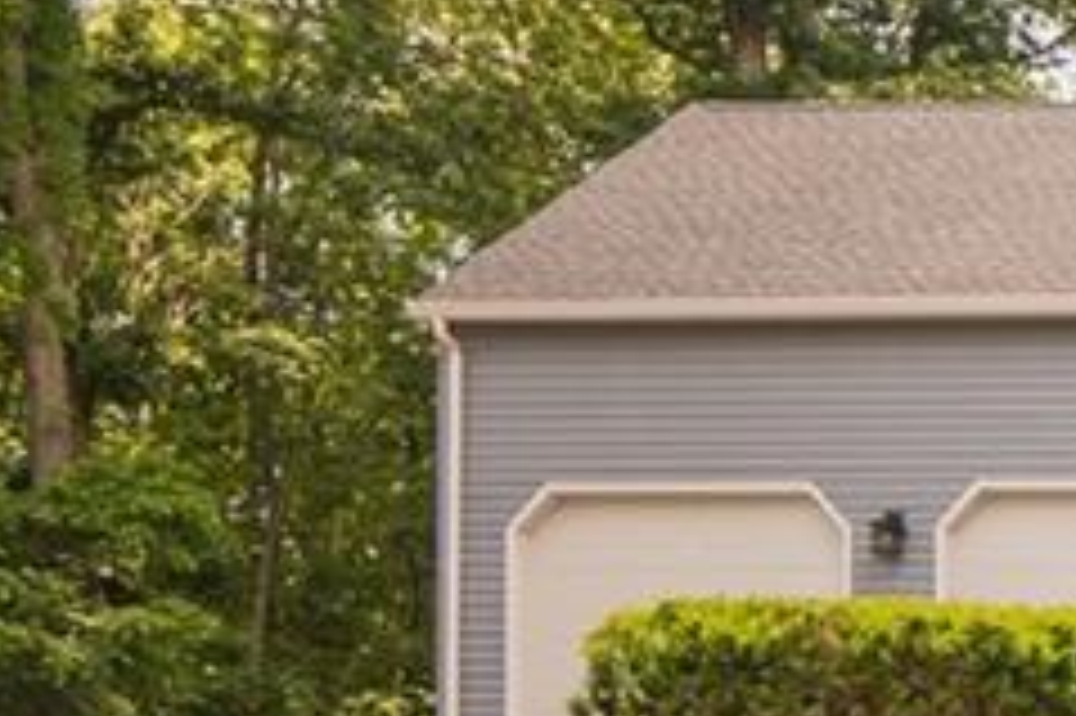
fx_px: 1792
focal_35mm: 60
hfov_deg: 22.8
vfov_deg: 22.1
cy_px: 72
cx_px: 1828
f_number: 10
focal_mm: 14
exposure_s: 1/160
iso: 80
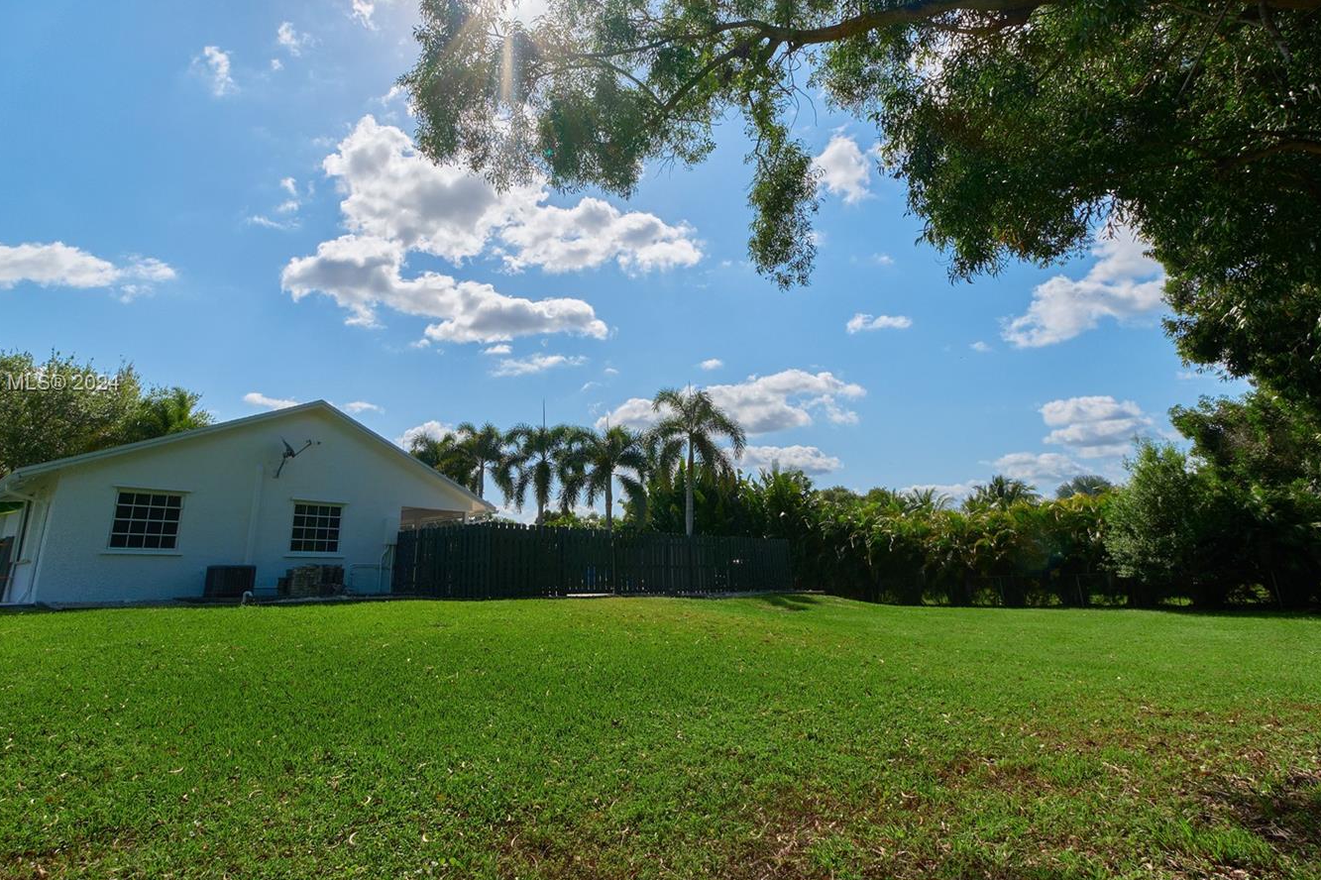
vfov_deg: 67.1
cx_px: 596
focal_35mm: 18
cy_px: 385
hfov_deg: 89.7
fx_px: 660
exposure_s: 1/5400
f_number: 11
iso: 640
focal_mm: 10
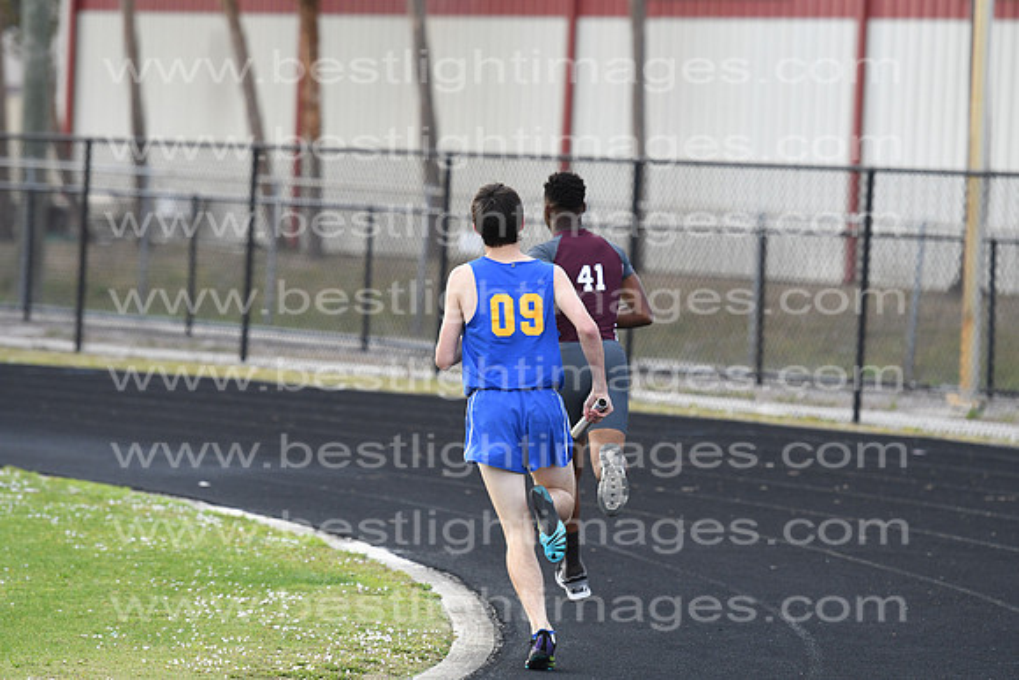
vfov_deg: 5.2
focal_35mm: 262
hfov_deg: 7.8
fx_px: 7432
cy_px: 340
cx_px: 510
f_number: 4
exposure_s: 1/1250
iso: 800
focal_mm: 175
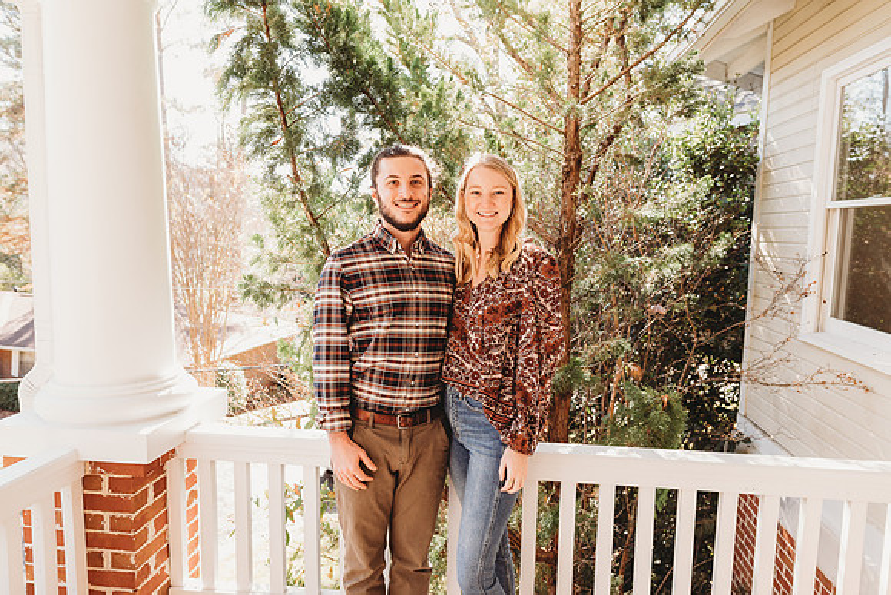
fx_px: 594
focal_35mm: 24
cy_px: 298
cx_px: 446
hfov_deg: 73.7
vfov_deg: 53.2
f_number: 4.5
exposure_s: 1/200
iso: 400
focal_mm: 24
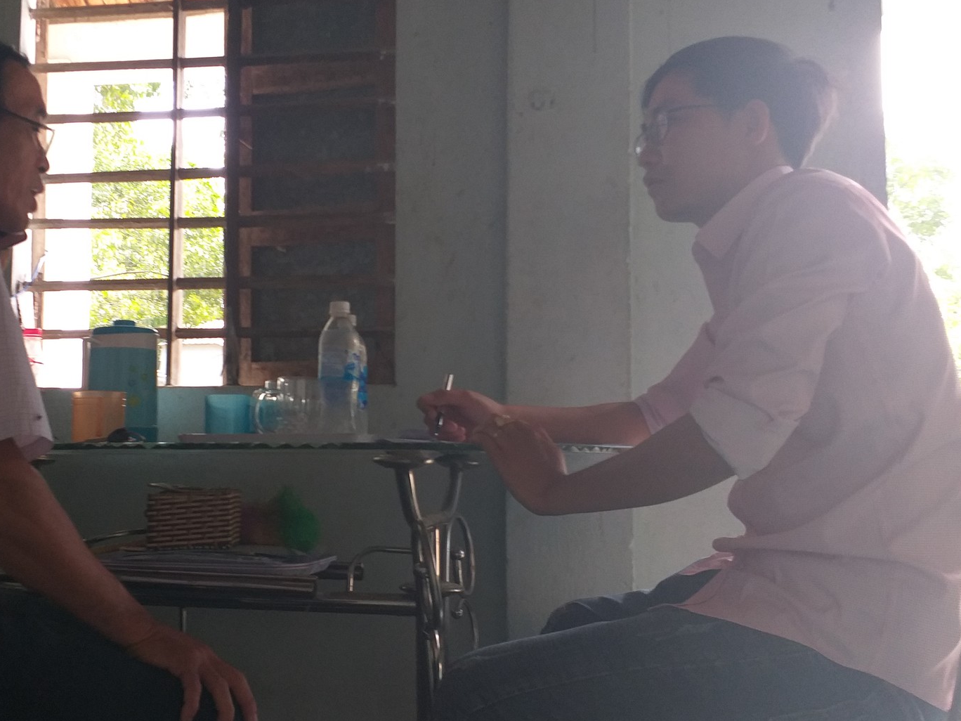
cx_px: 324
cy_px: 373
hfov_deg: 48.2
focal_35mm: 38
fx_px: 1055
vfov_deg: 37.7
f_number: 1.7
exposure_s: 1/100
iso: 64
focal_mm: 3.93
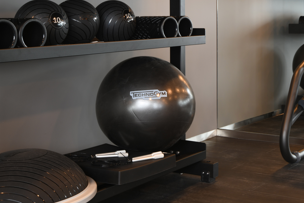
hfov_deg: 28.5
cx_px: 251
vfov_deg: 19.3
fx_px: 583
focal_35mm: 69
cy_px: 16
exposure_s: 1/5
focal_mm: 35
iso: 200
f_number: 8
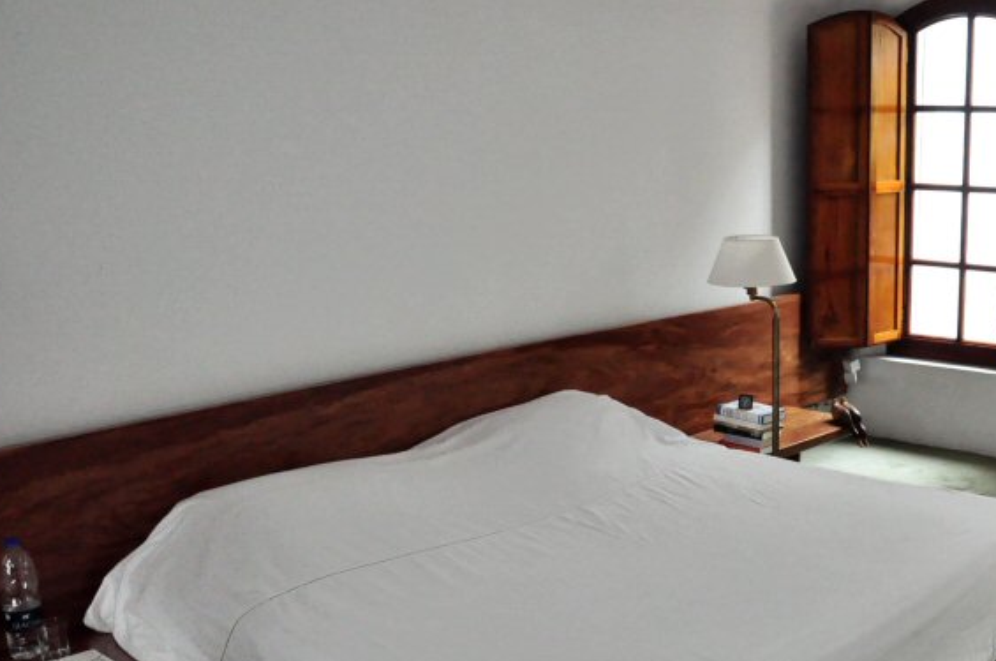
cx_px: 767
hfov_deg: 43.8
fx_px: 1188
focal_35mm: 43
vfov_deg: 30.9
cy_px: 439
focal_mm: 18
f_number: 5
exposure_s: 1/100
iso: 2500
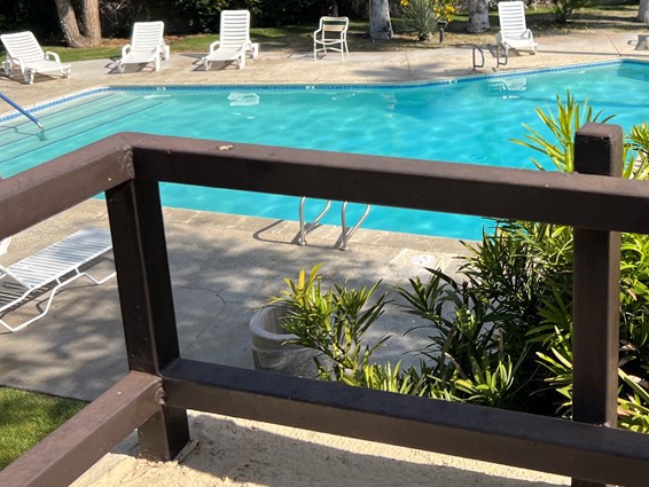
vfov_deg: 30.0
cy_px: 84
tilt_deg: -14.7
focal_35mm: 47
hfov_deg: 37.7
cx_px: 585
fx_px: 882
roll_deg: +0.4
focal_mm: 5.7
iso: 50
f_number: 1.5
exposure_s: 1/3571
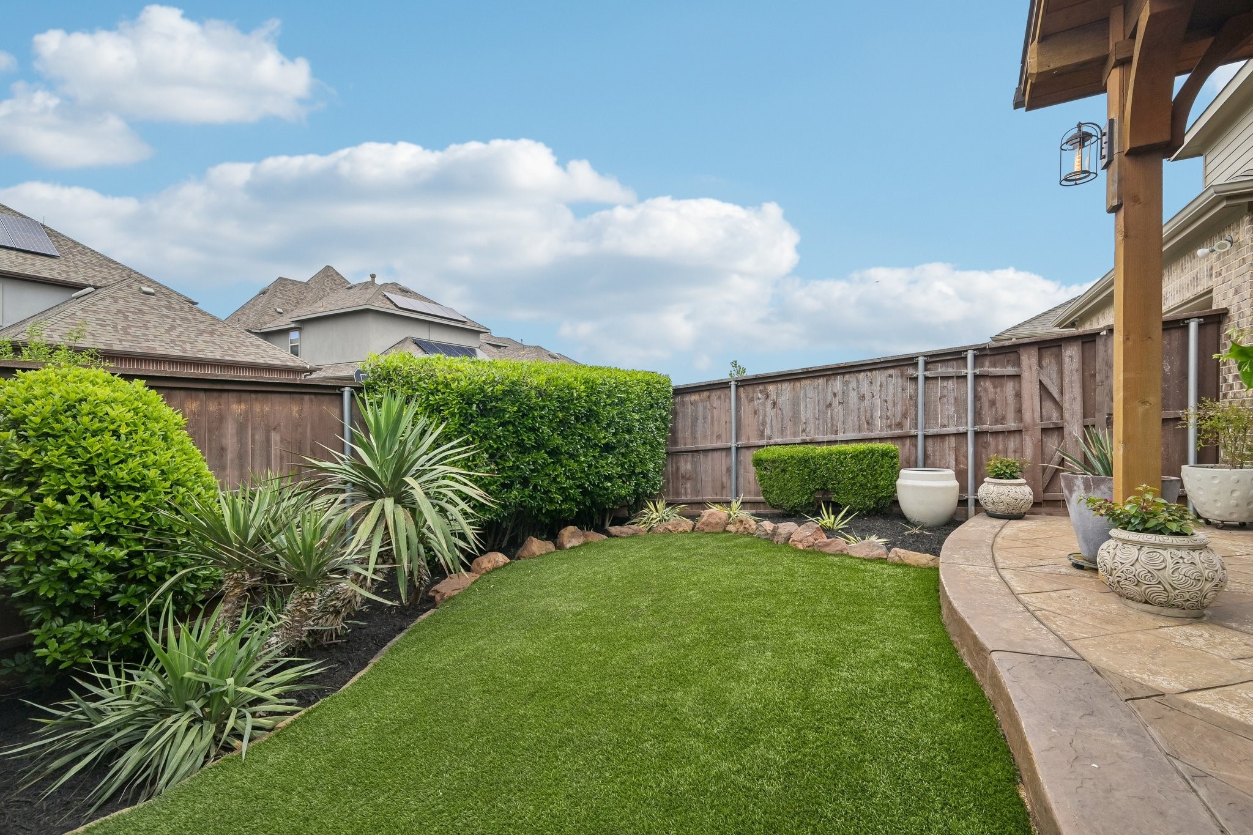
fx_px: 522
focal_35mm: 15
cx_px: 626
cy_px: 418
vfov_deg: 77.3
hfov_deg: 100.4
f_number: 8
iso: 400
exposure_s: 1/640
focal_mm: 15
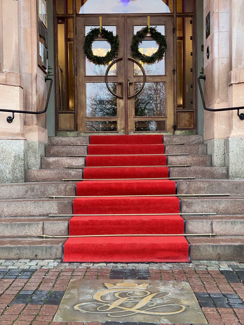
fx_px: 489
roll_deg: +1.0
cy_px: 162
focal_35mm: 52
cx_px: 122
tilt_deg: +1.0
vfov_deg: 36.8
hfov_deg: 28.0
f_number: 2
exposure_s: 1/56
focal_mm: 6
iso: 250
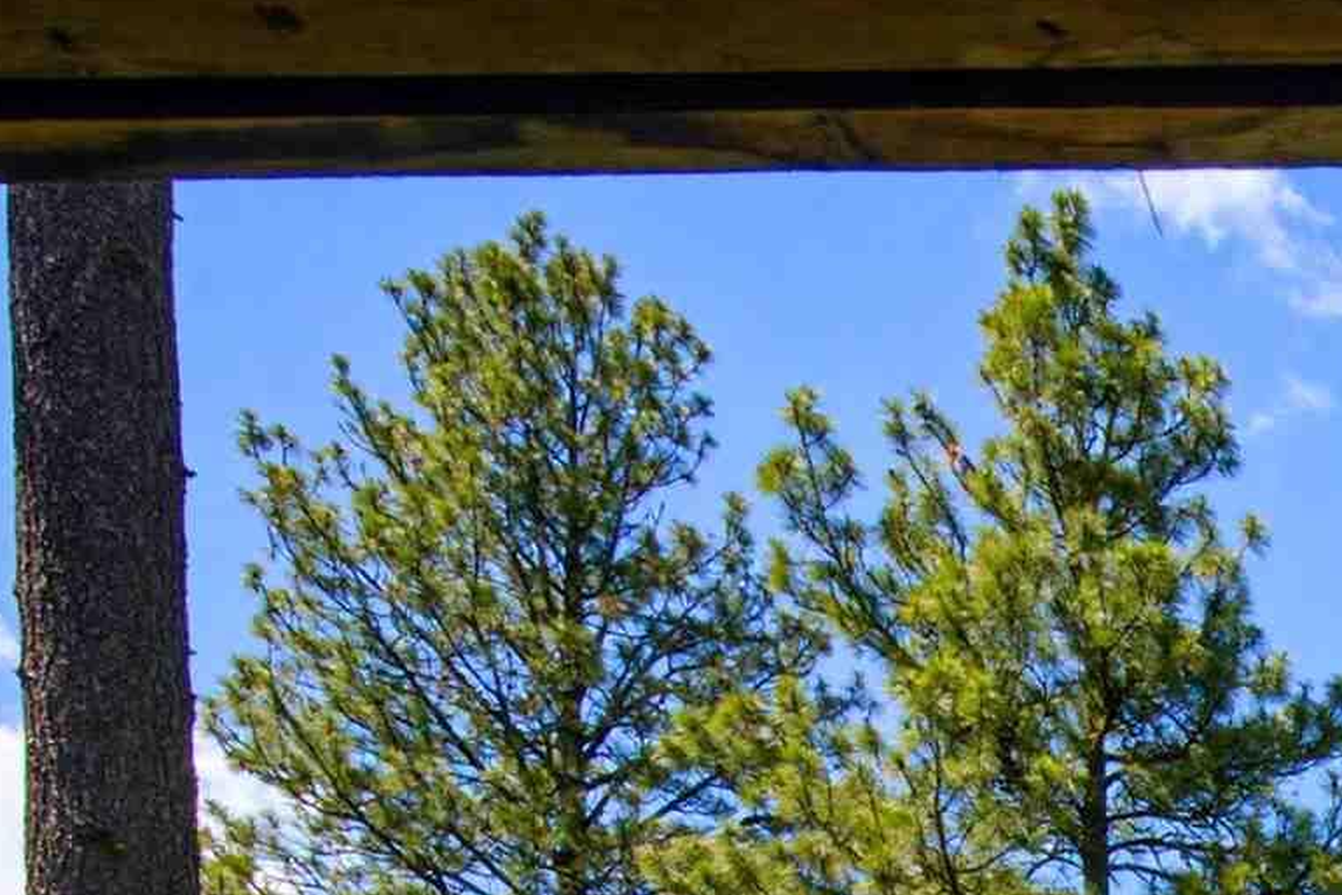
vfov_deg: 17.7
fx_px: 2087
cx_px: 1945
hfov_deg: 26.9
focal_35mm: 56
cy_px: 1750
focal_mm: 14
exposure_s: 1/80
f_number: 13
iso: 200
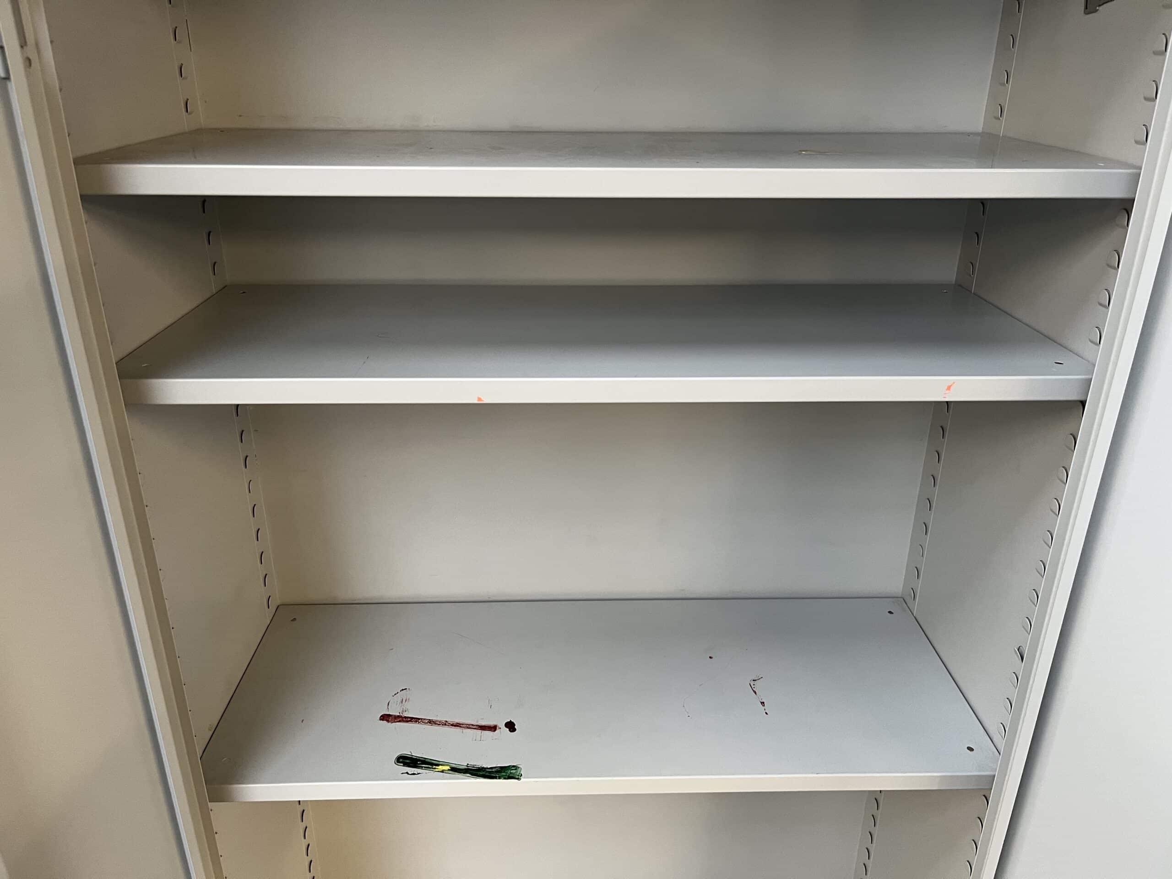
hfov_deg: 67.3
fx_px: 880
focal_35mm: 26
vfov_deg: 53.1
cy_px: 440
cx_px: 586
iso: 200
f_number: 1.6
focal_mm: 5.1
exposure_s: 1/50
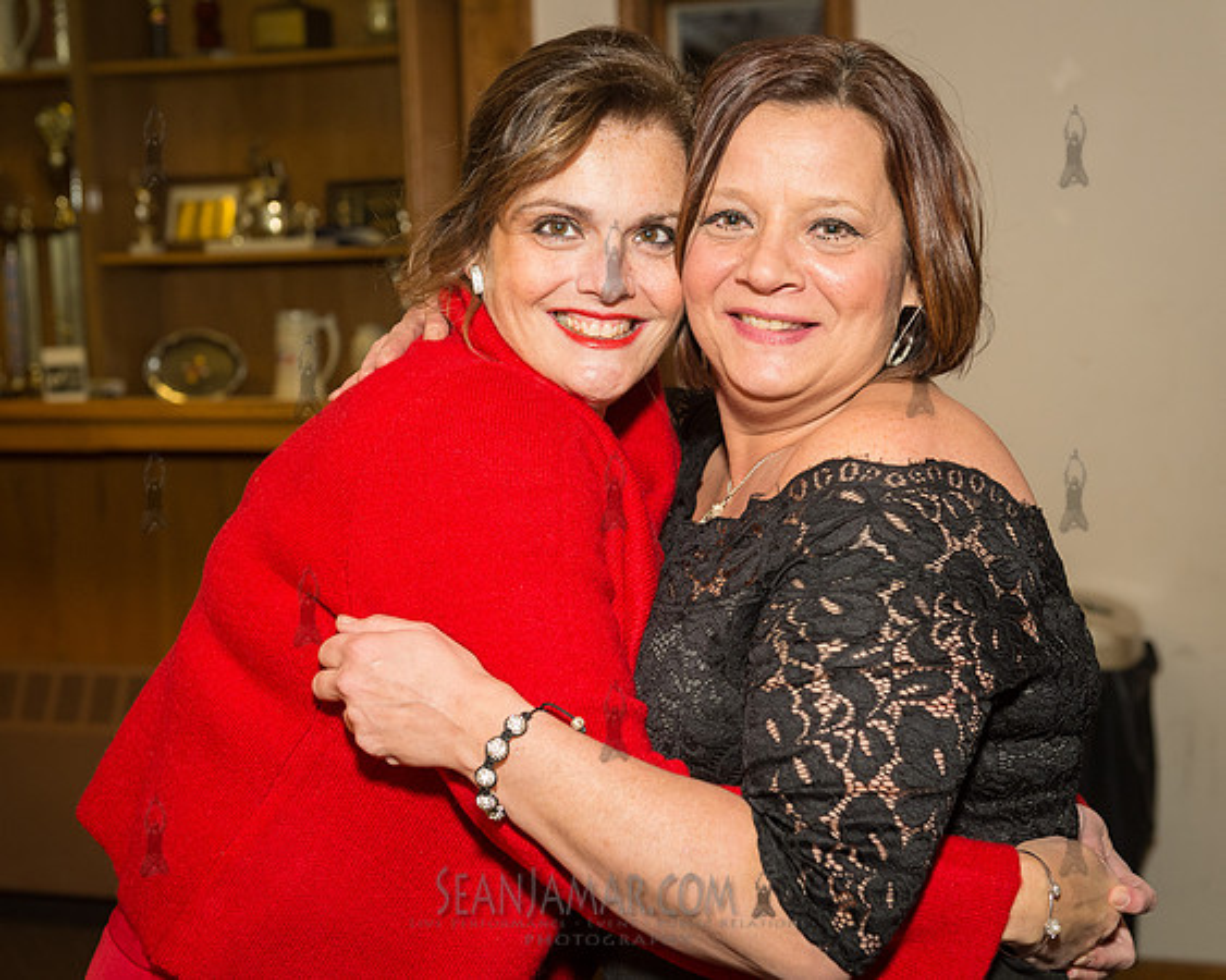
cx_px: 589
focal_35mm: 54
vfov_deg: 28.1
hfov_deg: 34.7
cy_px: 490
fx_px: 1959
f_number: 4.5
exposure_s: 1/320
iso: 1600
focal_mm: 48
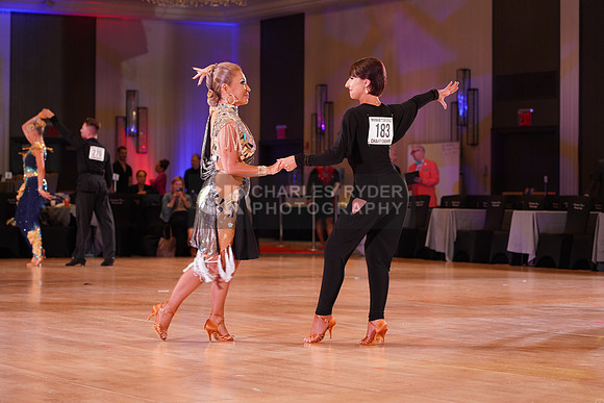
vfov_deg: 13.0
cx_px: 302
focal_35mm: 105
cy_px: 202
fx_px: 1762
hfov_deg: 19.5
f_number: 4.5
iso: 1600
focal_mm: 105
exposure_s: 1/160
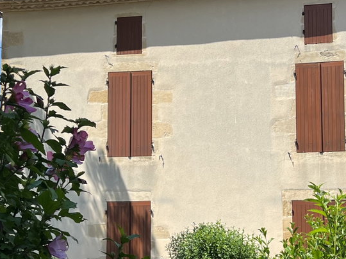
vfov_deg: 19.1
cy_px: 150
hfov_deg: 25.2
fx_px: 770
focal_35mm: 77
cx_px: 236
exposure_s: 1/3460
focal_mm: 5.7
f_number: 1.5
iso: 50
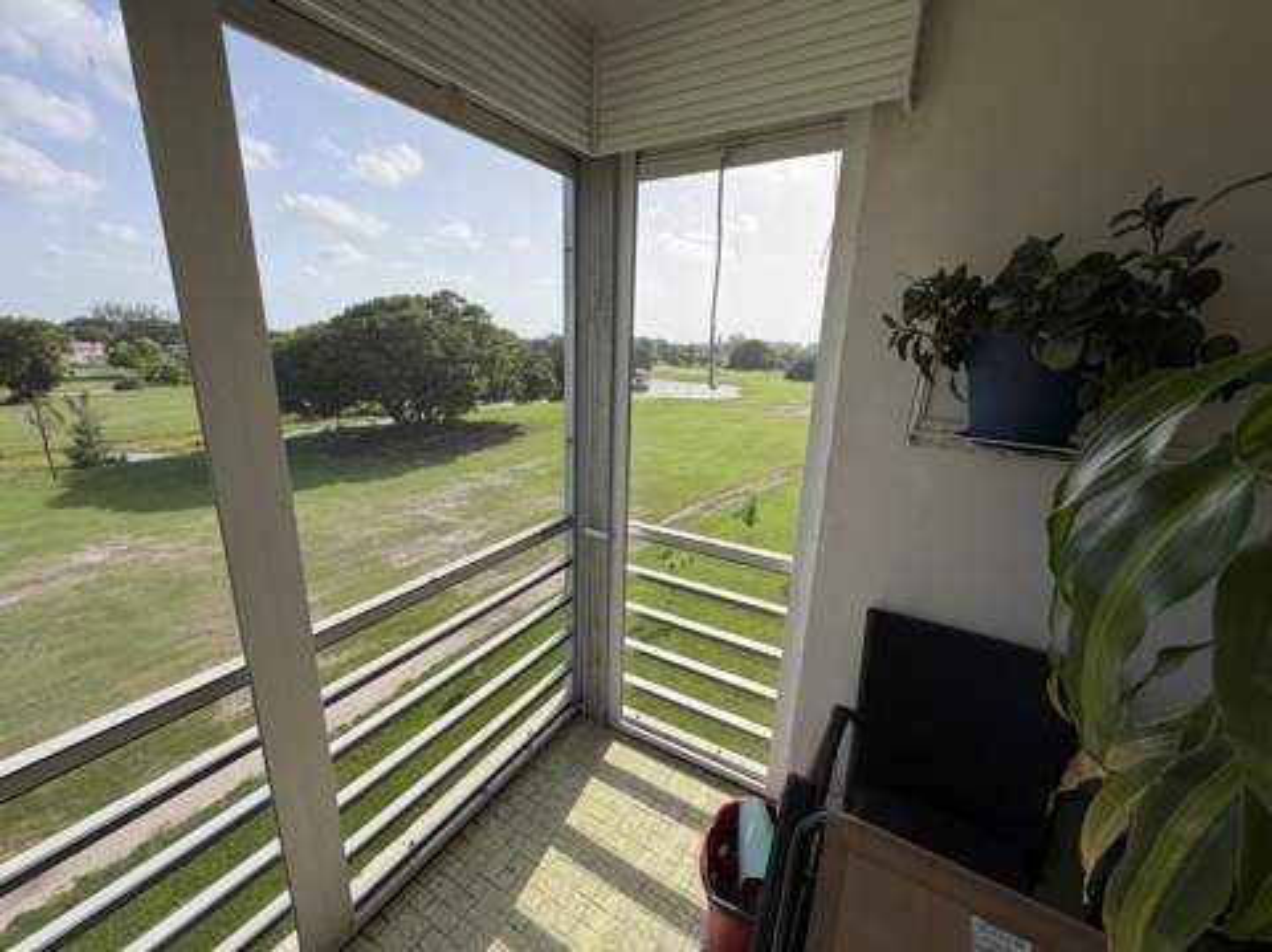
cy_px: 476
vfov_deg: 85.6
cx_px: 636
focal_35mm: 14
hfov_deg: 102.1
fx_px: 514
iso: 40
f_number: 2.2
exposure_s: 1/770
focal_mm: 2.22
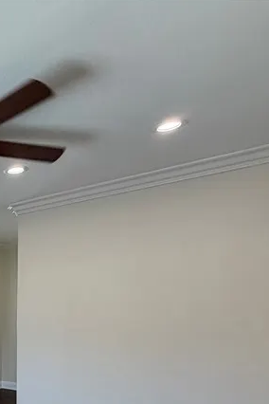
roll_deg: +2.2
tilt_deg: -8.5
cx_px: -84
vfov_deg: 48.8
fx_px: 392
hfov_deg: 29.9
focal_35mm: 35
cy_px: 362
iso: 125
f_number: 2.2
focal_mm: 2.22
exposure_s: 1/120
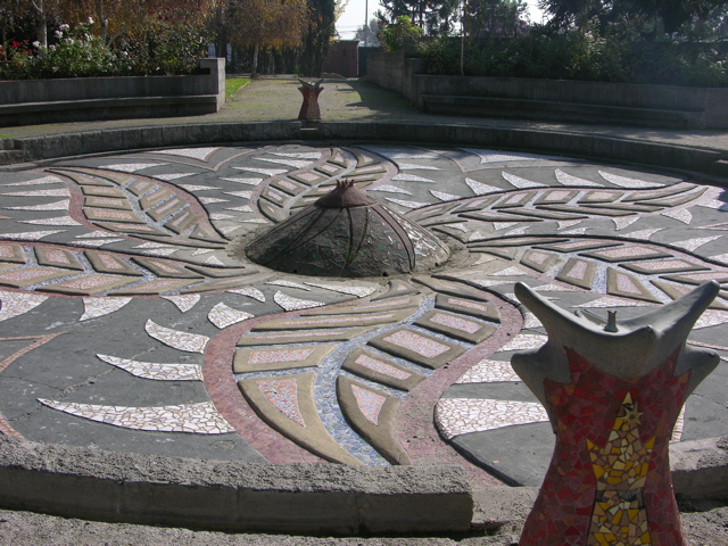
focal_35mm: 35
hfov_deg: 52.6
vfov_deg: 40.7
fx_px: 736
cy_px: 273
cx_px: 364
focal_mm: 8.9
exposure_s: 1/247
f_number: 5.6
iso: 50
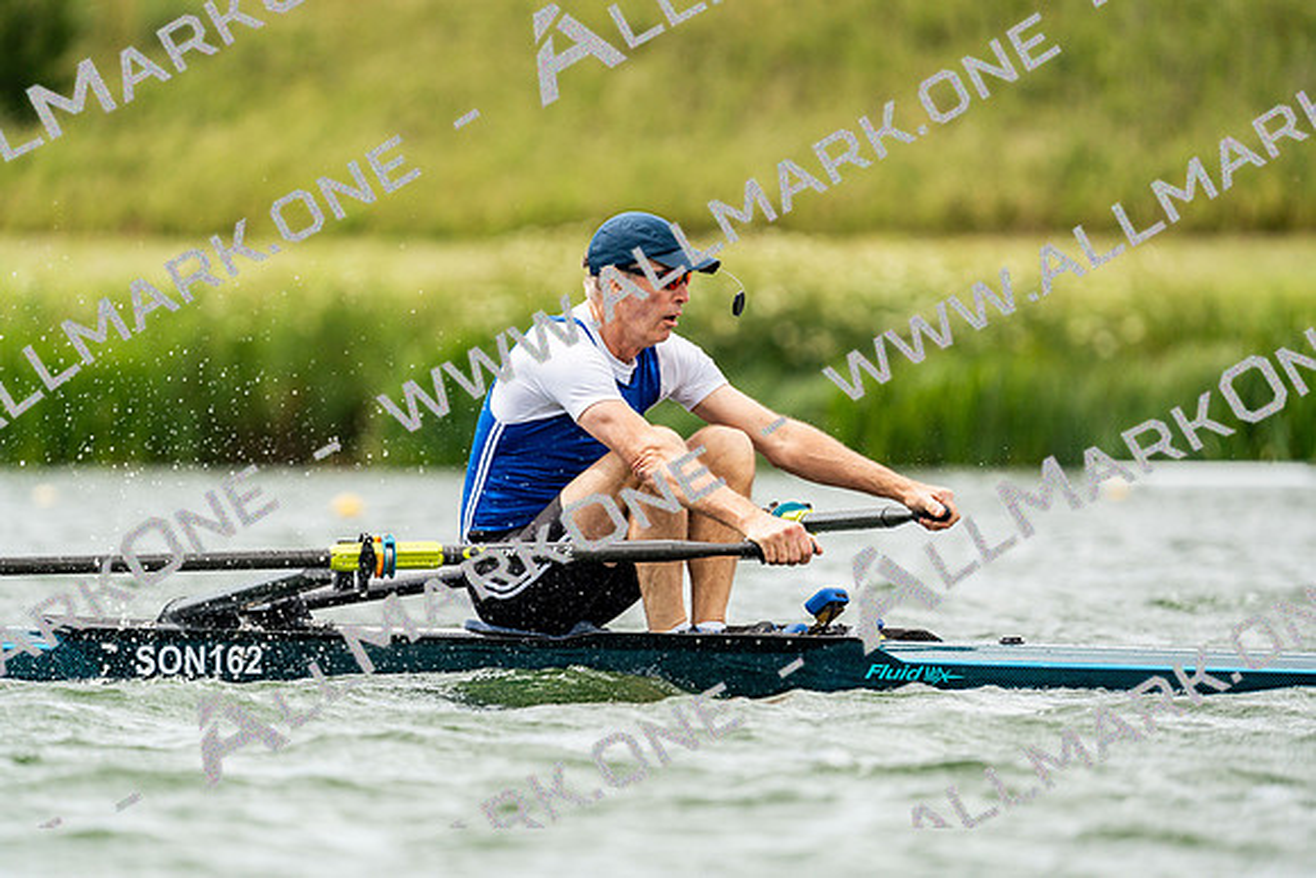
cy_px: 439
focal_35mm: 500
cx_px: 658
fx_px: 18281
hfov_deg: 4.1
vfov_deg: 2.8
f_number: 6.3
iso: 500
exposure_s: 1/2000
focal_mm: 500
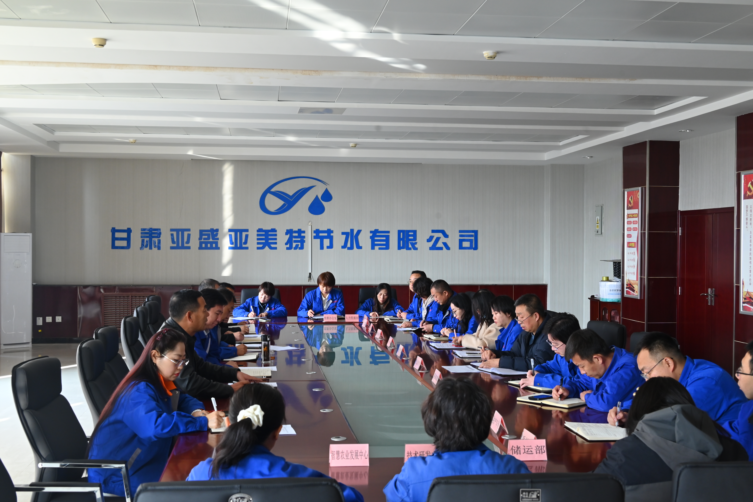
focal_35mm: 42
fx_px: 878
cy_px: 251
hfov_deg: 46.4
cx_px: 376
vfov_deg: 31.9
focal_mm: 42
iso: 800
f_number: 9
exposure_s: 1/30
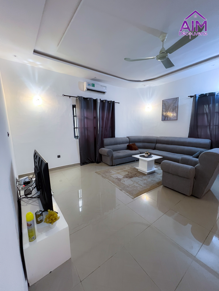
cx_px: 110
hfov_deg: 89.9
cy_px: 146
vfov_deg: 106.2
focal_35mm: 13
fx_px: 110
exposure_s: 1/60
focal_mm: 1.57
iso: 320
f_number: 1.8
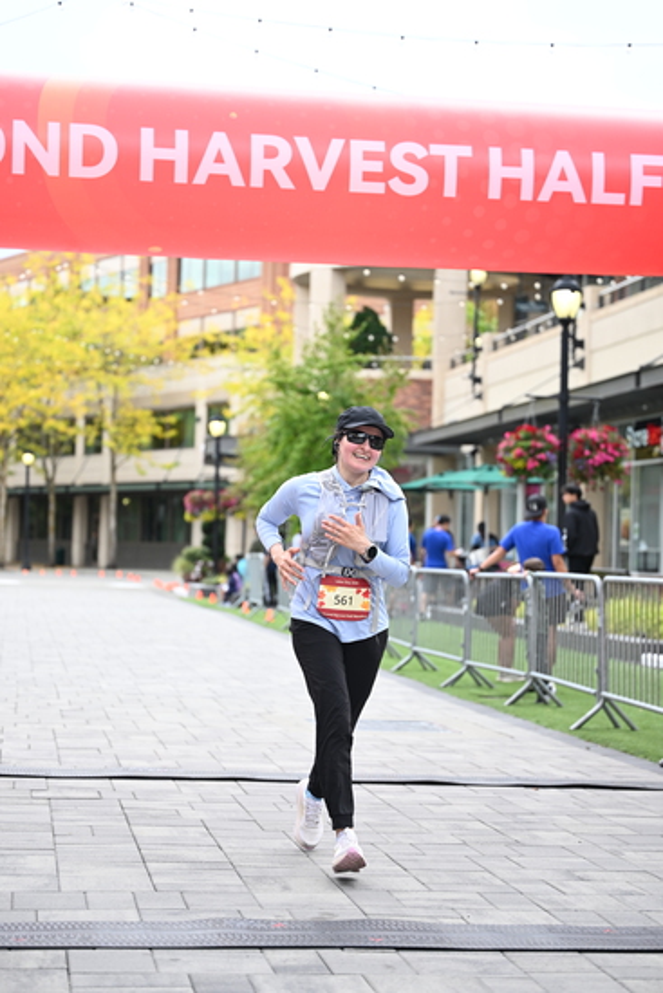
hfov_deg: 19.5
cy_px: 496
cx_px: 332
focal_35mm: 70
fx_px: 1932
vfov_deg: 28.8
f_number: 2.8
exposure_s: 1/1600
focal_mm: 70
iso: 640
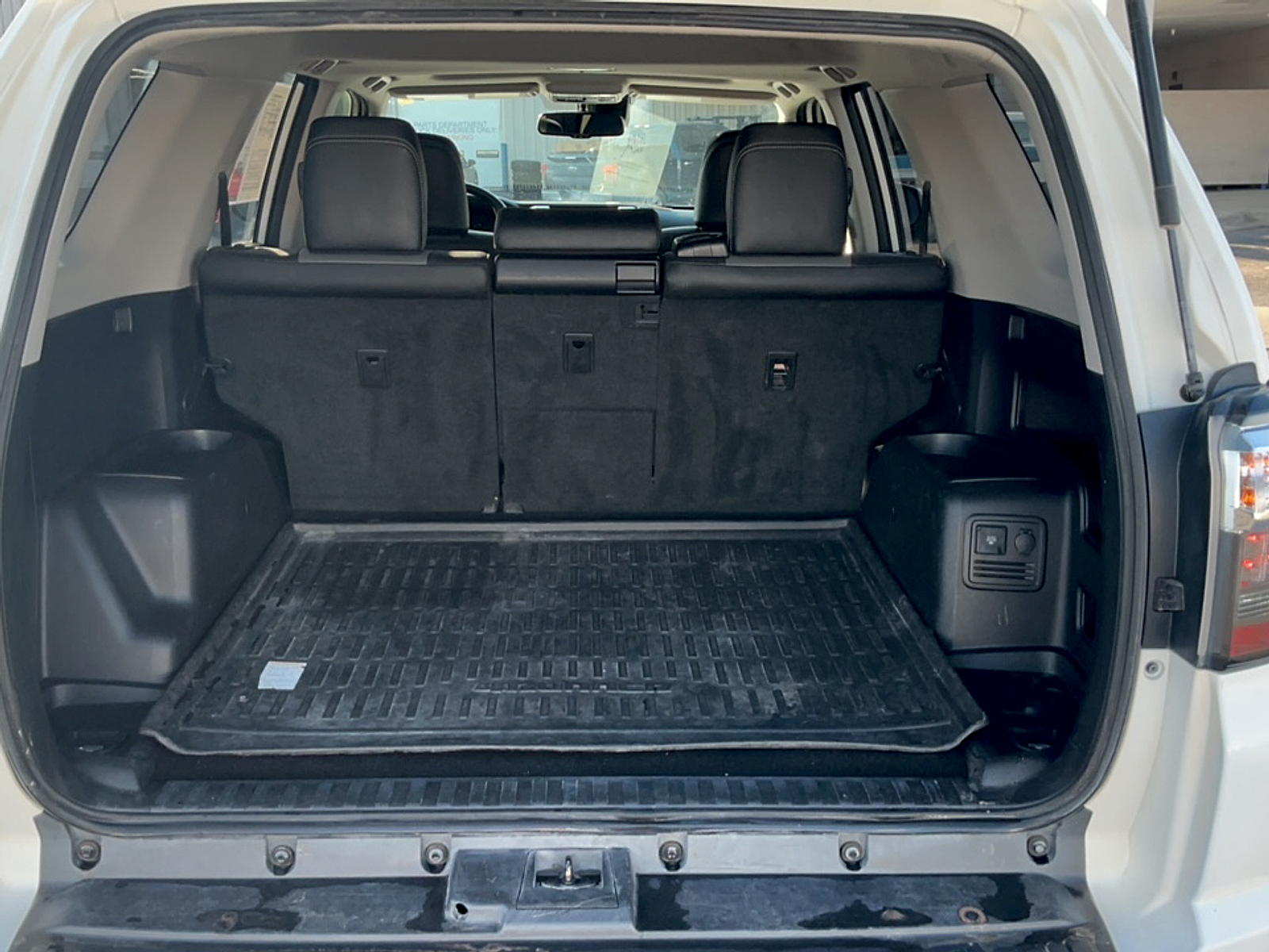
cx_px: 634
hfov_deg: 60.0
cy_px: 476
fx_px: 1100
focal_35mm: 30
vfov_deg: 46.8
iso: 25
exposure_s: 1/137
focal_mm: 3
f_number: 1.8
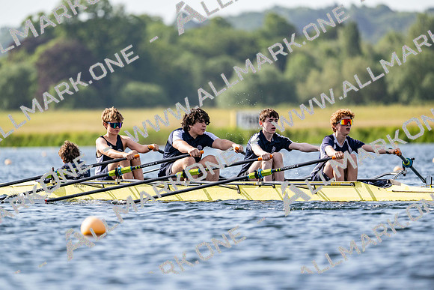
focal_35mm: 400
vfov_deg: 3.4
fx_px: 4823
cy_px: 145
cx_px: 217
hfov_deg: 5.2
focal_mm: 400
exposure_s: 1/2500
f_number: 4.5
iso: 450
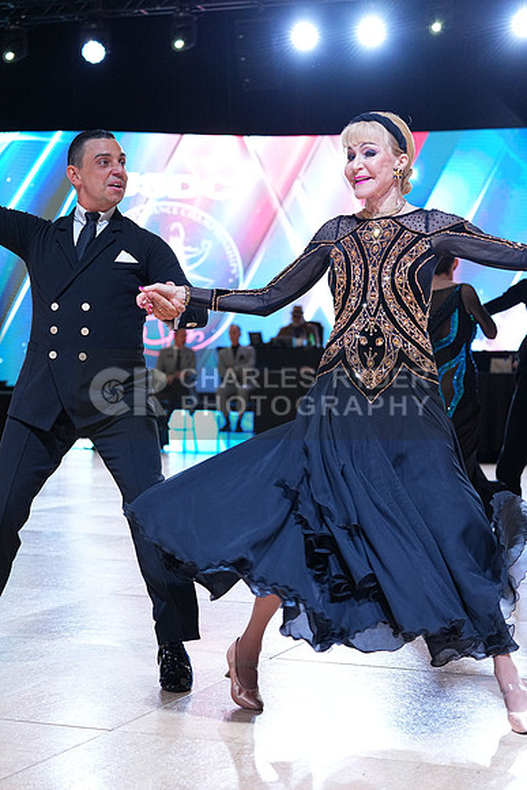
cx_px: 264
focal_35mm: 70
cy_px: 395
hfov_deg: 19.5
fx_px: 1536
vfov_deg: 28.8
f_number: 4
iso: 1600
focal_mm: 70
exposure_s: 1/400
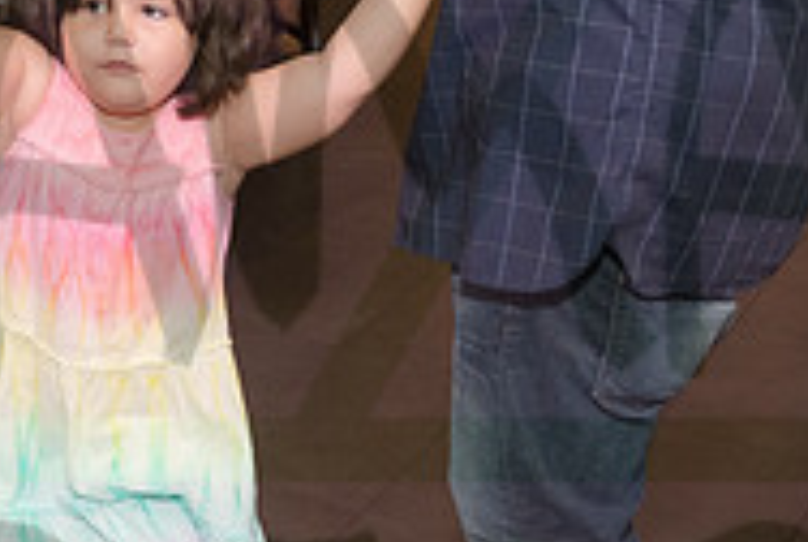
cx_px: 101
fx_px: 2091
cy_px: 255
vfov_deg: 14.8
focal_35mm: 93
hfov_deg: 21.5
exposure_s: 1/200
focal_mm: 24
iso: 1250
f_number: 4.5
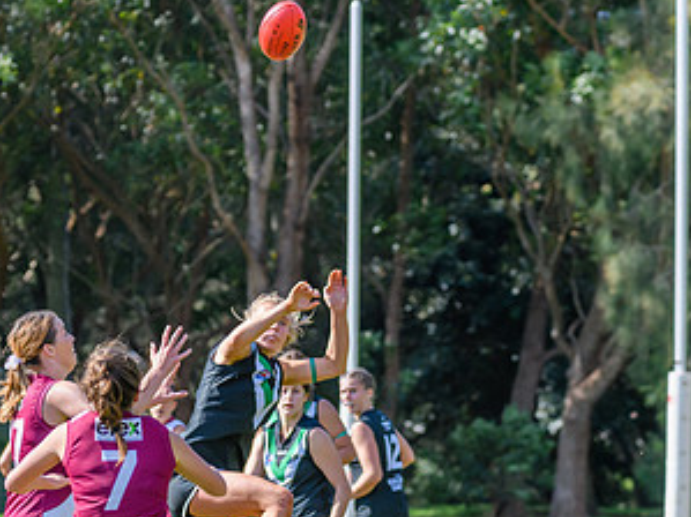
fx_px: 6605
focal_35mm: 331
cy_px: 408
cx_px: 40
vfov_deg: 4.5
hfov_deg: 6.0
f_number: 6.3
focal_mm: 170
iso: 800
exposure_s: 1/1250
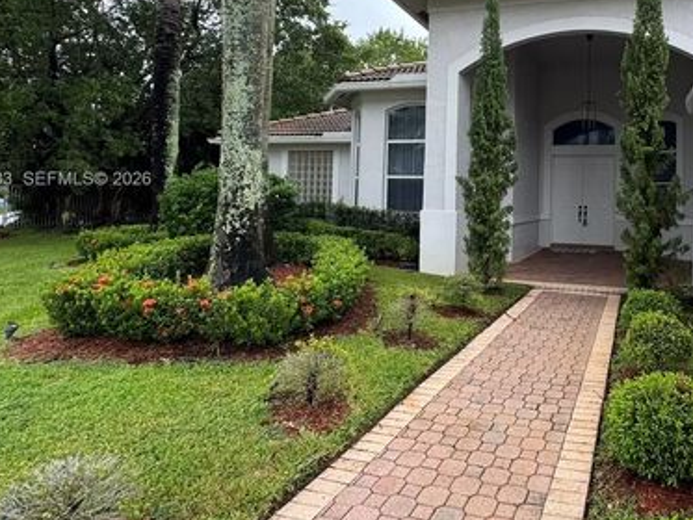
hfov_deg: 67.3
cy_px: 180
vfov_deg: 55.8
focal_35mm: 24
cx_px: 515
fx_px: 481
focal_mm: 2.22
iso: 40
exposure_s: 1/123
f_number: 2.2
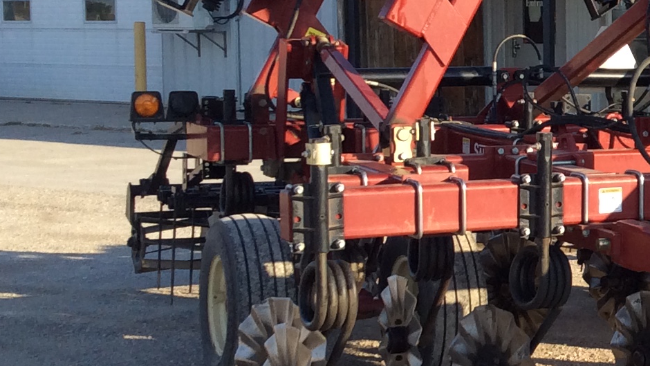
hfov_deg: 20.4
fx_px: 1655
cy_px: 138
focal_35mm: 96
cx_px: 830
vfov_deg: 12.6
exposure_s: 1/510
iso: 32
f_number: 2.4
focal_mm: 3.3
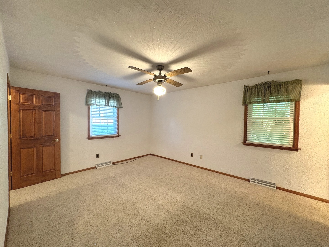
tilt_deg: -0.9
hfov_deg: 102.1
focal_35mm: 14
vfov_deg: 85.7
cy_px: 124
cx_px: 164
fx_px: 133
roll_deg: -0.8
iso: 500
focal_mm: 2.22
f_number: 2.2
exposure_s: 1/60
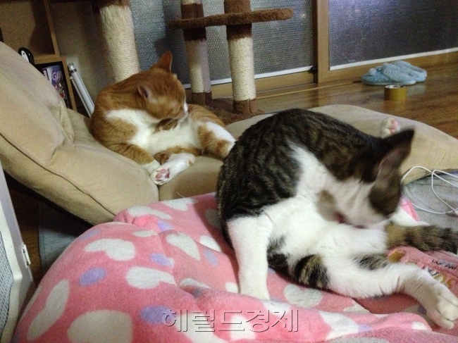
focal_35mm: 35
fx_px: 463
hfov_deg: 52.6
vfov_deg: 40.7
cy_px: 172
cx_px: 229
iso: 800
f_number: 2.4
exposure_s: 1/15
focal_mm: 4.28
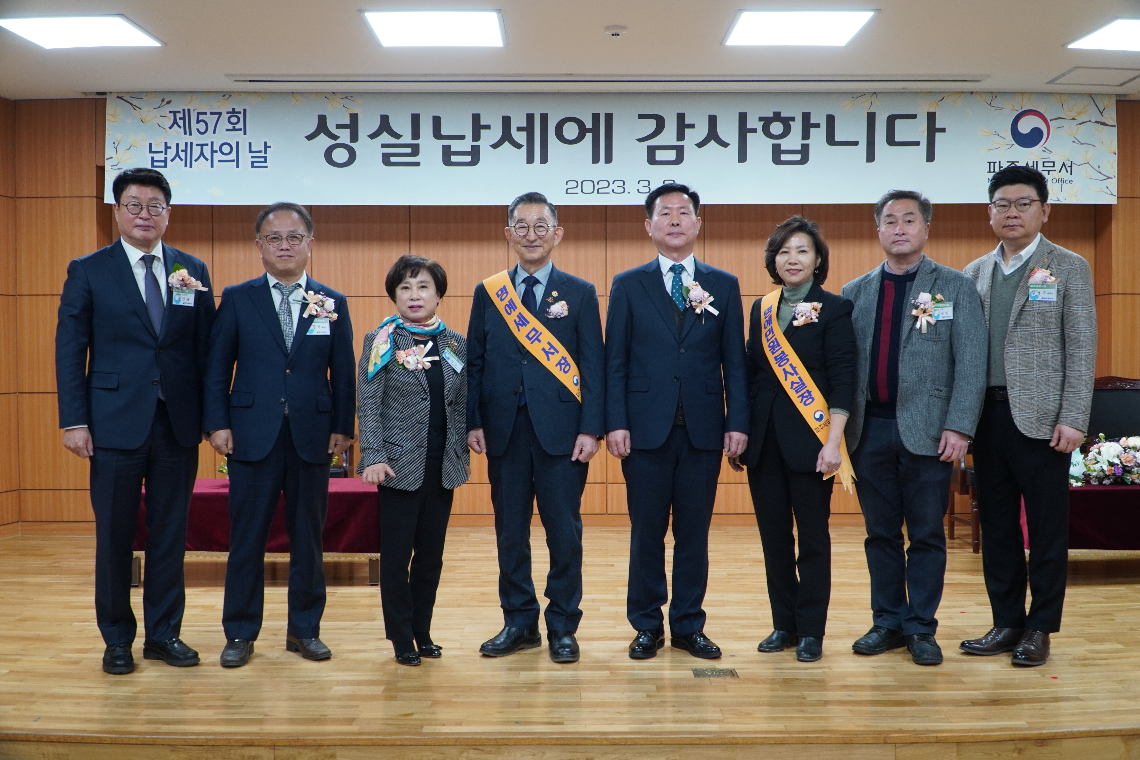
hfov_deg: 55.1
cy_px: 380
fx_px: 1092
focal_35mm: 34
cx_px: 570
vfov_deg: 38.4
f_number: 4.5
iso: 500
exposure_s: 1/30
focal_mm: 23
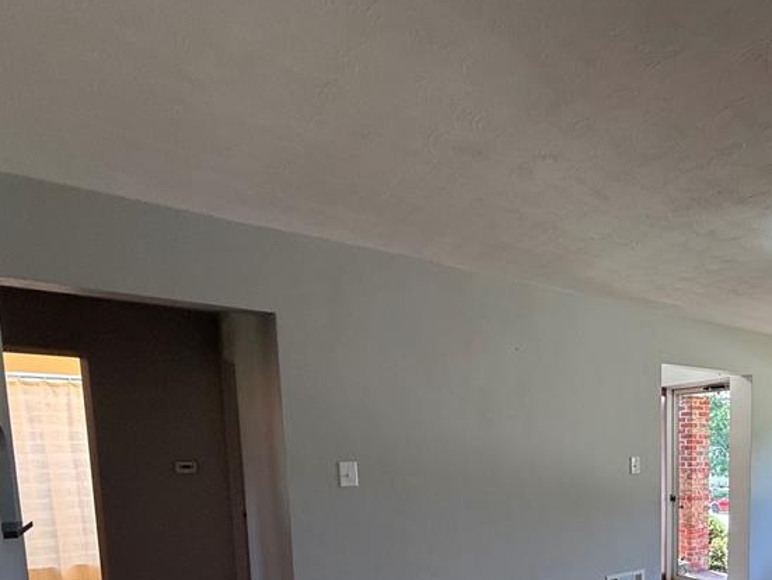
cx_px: 674
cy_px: 510
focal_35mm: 26
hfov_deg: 58.9
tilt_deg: -6.2
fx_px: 580
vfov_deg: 48.2
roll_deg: -0.2
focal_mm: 2.22
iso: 125
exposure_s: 1/120
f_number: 2.2
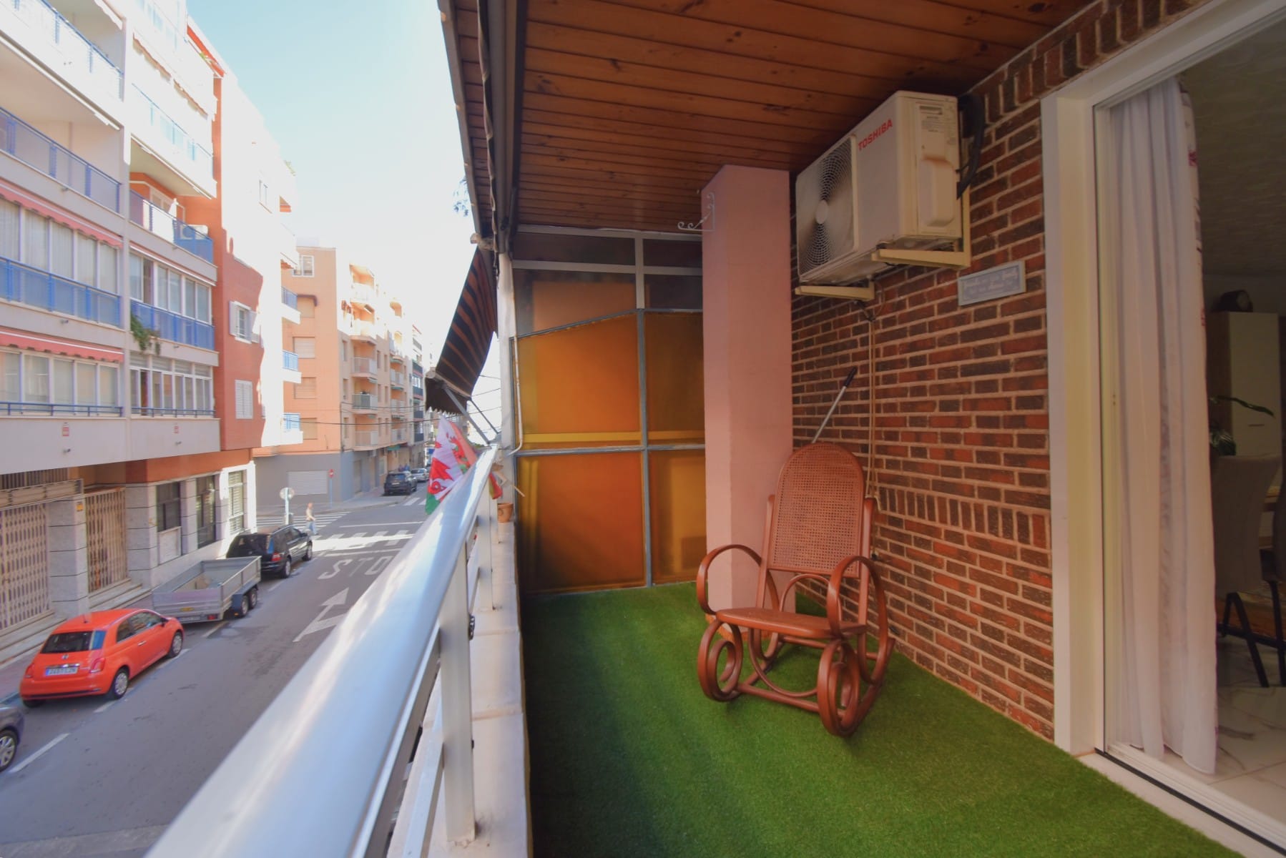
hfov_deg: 100.4
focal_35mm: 15
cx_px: 643
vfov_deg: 77.4
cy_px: 429
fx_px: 536
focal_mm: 10
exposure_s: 1/125
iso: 200
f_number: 5.6
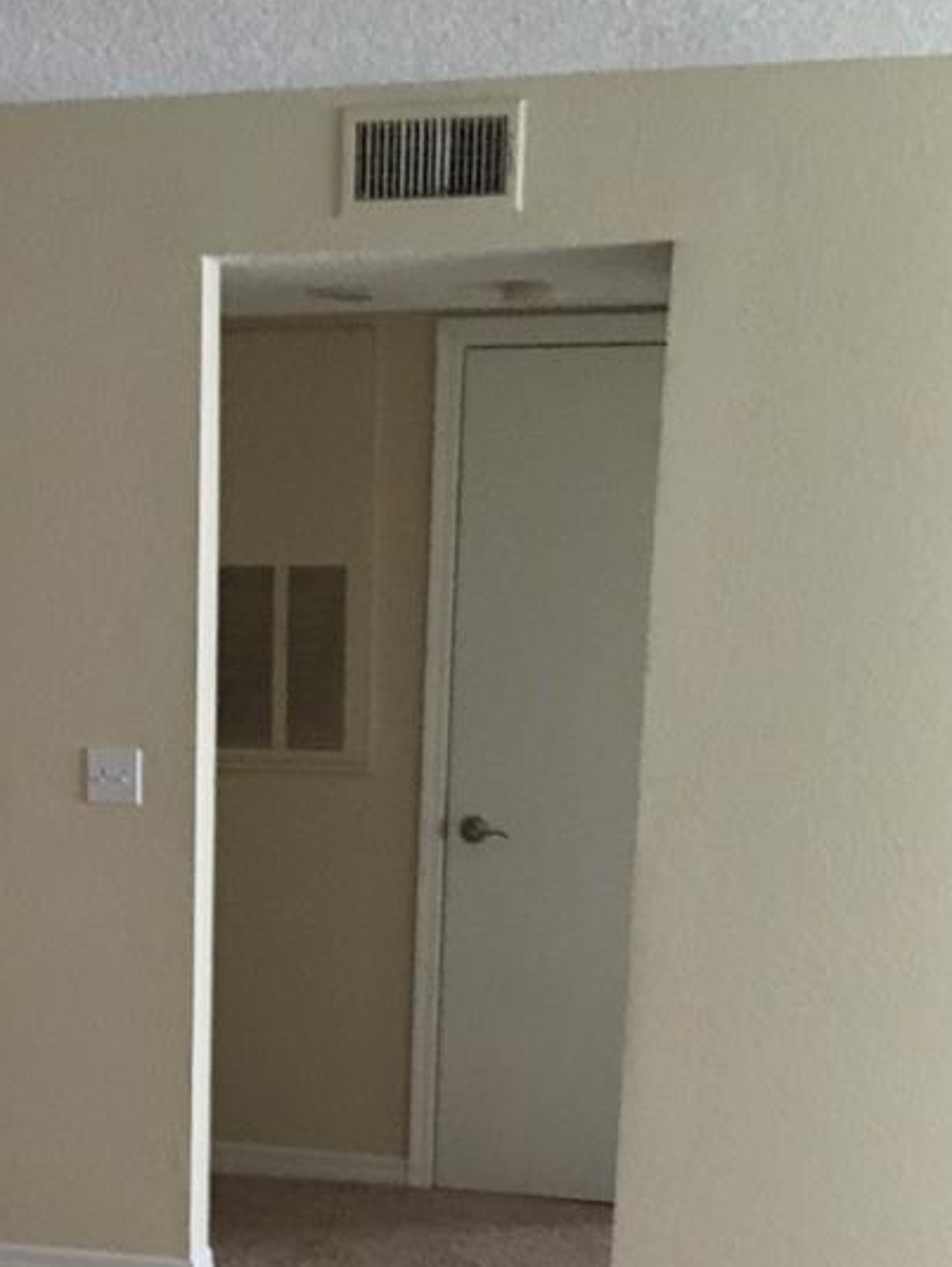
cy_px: 1179
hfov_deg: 22.3
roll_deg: -0.2
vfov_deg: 28.5
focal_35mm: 65
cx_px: 187
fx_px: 2381
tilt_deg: -13.3
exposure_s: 1/17
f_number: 2.2
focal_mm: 4.15
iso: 200
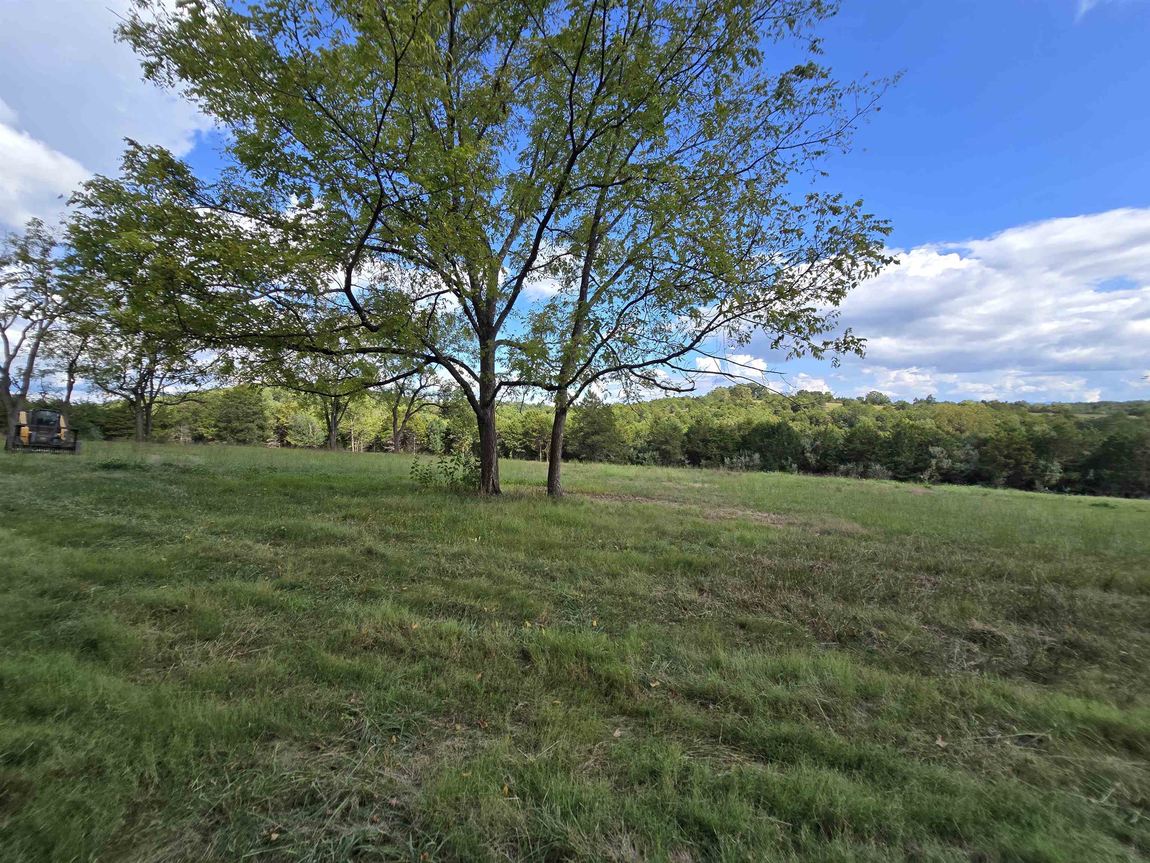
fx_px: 432
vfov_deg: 89.9
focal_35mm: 13
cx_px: 575
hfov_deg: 106.2
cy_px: 432
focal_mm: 2.2
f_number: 2.2
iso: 50
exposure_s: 1/1228
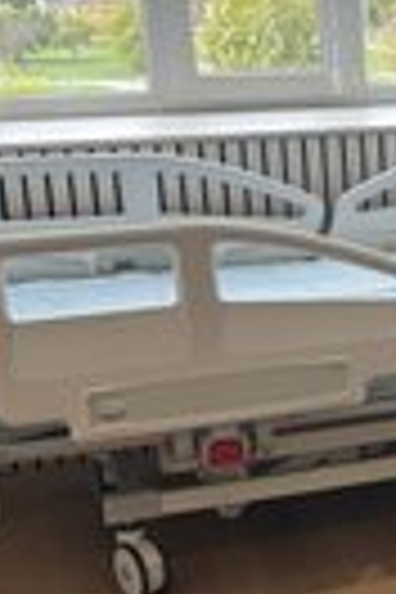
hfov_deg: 15.2
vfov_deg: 24.7
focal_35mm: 82
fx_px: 1353
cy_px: 364
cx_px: 630
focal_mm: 5.7
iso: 50
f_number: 1.5
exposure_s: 1/121
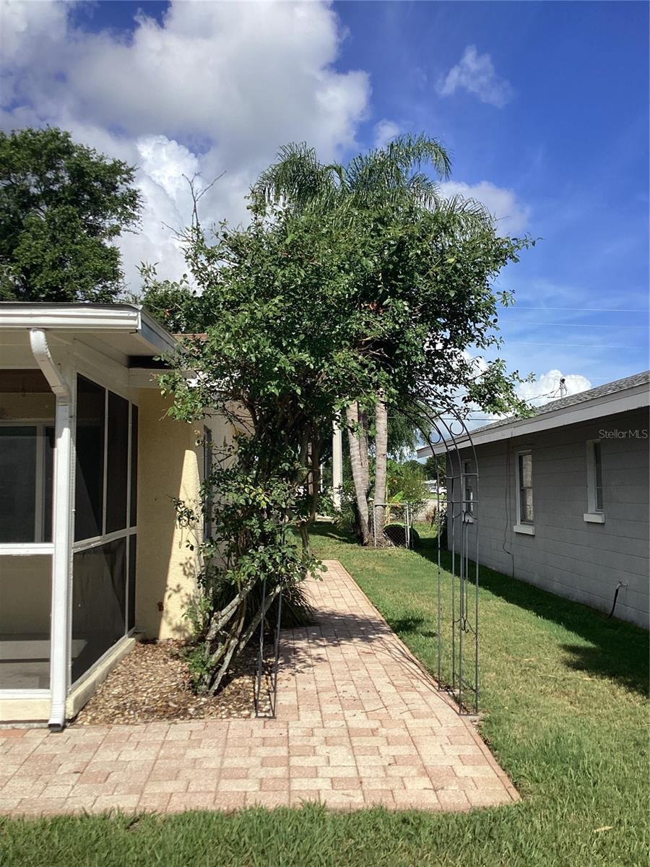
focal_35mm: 31
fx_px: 776
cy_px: 434
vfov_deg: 58.4
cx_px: 325
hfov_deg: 45.4
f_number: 2.4
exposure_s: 1/1812
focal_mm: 3.3
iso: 25
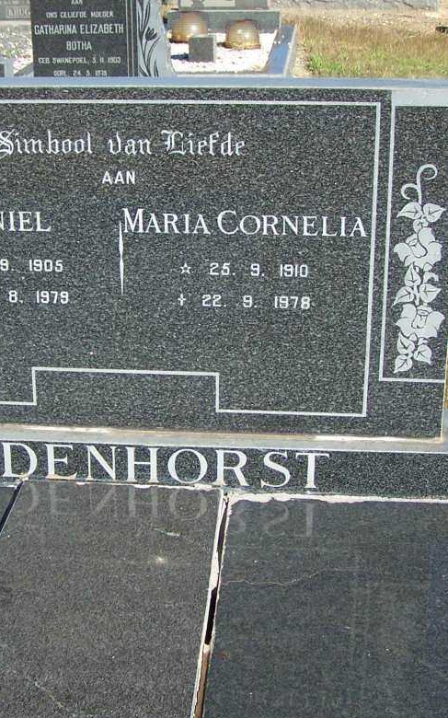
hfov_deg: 20.9
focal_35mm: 62
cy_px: 311
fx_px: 1212
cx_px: 178
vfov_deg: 32.9
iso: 80
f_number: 2.8
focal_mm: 6.3
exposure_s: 1/1000
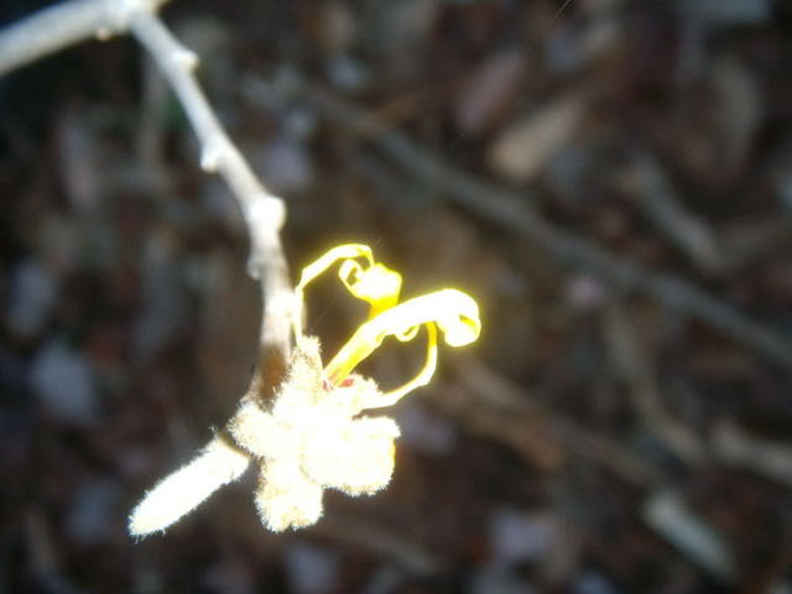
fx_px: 869
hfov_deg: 49.0
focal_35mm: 38
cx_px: 396
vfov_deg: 37.7
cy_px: 297
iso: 64
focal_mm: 6.4
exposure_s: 1/60.2
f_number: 3.5
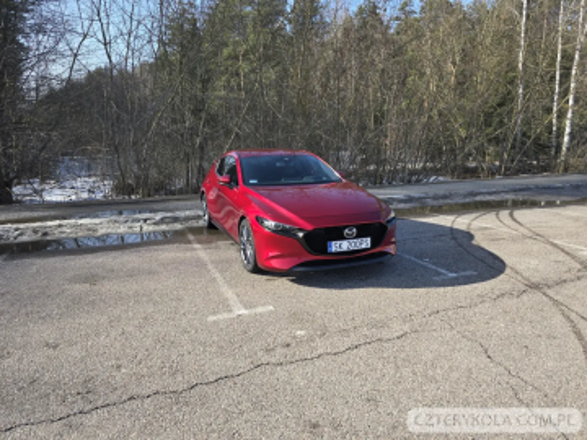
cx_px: 294
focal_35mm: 23
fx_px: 390
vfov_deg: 58.9
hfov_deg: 73.9
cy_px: 220
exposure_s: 1/336
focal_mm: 6.3
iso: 12
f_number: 1.7
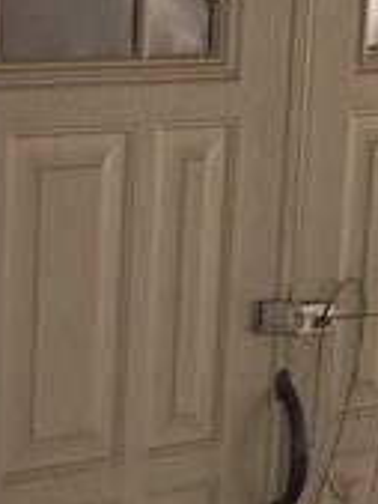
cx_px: 54
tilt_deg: -14.5
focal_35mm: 132
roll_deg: -0.6
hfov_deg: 11.2
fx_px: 1919
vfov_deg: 14.9
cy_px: 373
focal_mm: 4.15
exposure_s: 1/30
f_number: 2.2
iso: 64
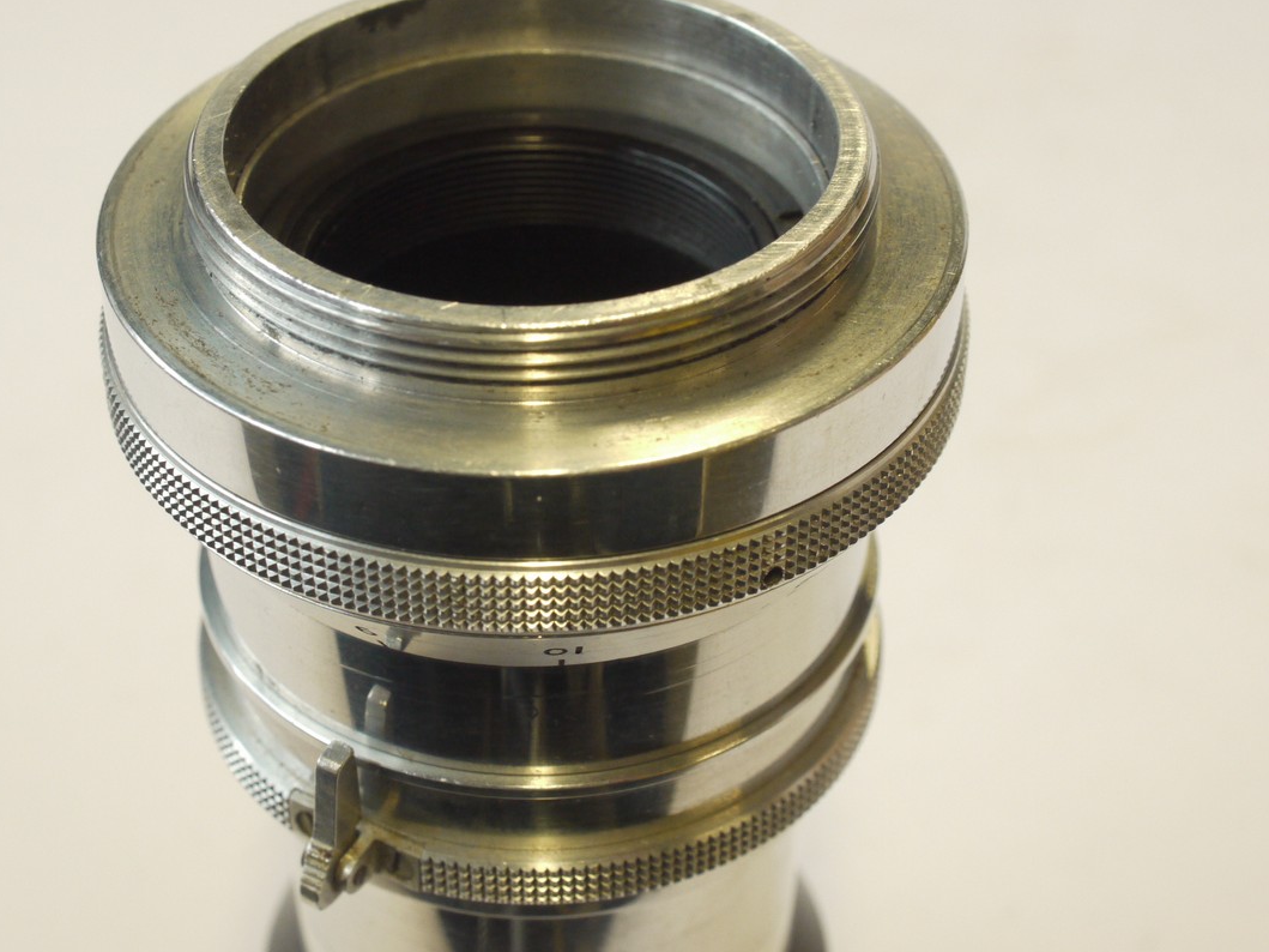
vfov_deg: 21.6
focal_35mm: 68
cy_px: 475
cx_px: 570
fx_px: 2493
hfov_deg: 28.5
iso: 800
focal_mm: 30
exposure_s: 1/40
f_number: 9
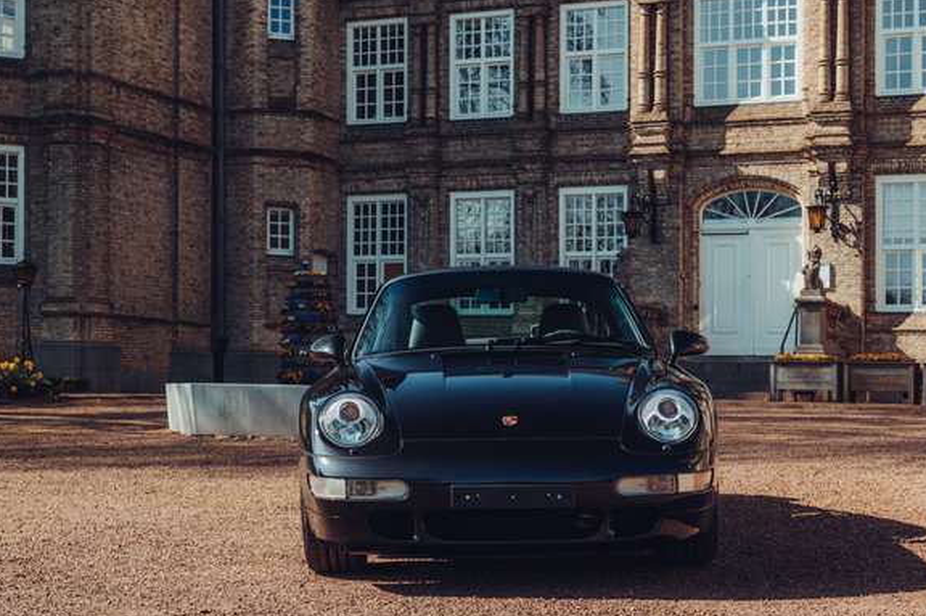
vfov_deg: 21.2
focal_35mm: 64
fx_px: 1645
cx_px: 506
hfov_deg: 31.4
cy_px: 300
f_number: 7.1
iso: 100
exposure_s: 1/100
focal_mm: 48
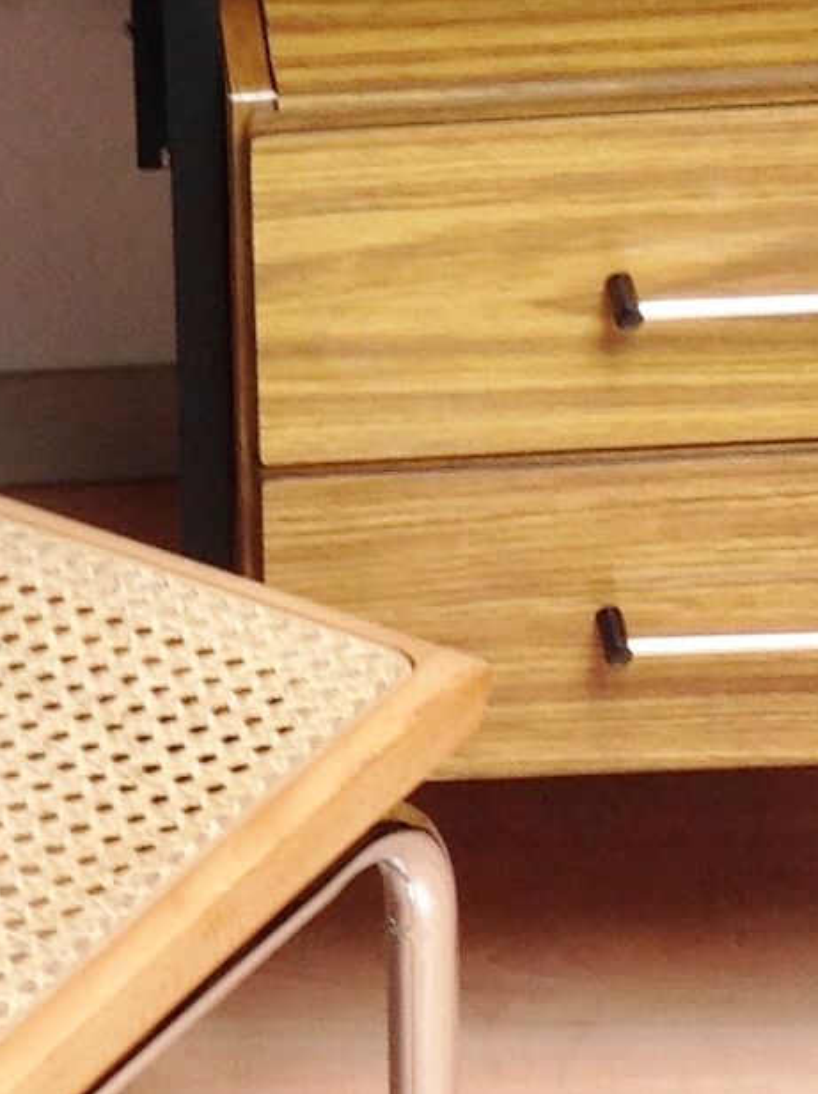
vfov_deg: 13.4
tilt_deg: -28.7
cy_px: 266
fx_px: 4643
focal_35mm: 147
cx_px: -85
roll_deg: +5.1
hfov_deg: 10.0
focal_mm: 4.28
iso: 50
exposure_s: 1/30
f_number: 2.4
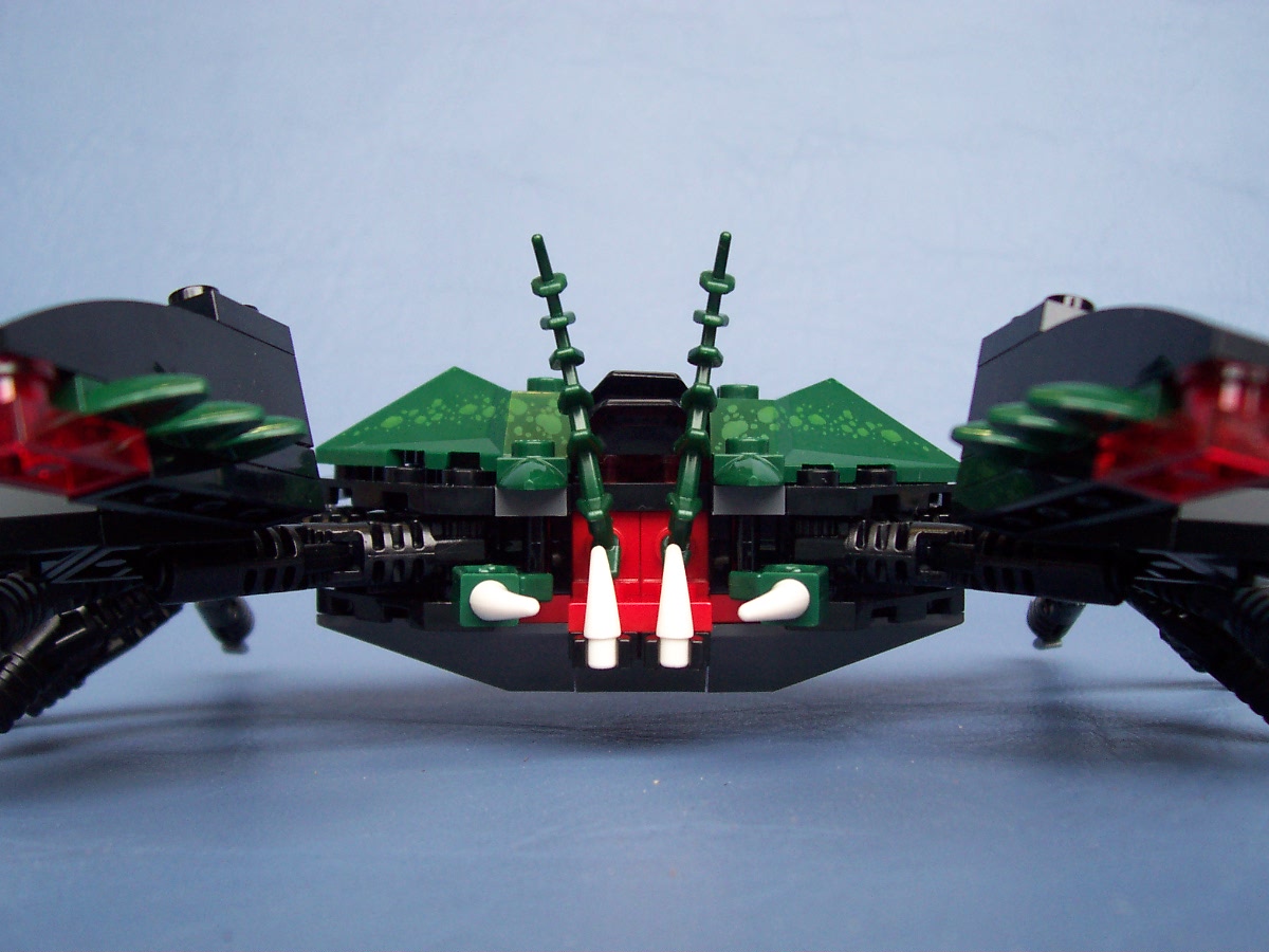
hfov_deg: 50.1
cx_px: 634
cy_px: 476
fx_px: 1356
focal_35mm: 37
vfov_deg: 38.7
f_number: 2.8
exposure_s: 1/30
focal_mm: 5.6
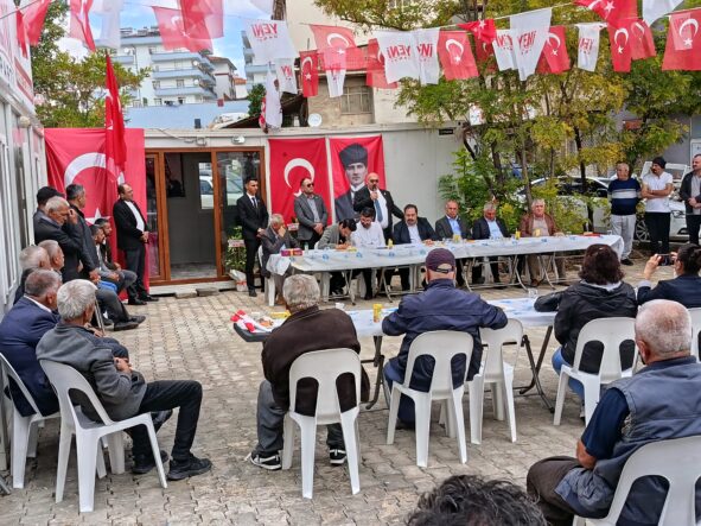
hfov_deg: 47.9
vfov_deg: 36.8
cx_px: 350
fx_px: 790
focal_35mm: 39
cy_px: 263
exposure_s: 1/175
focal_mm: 5.24
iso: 50
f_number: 1.7
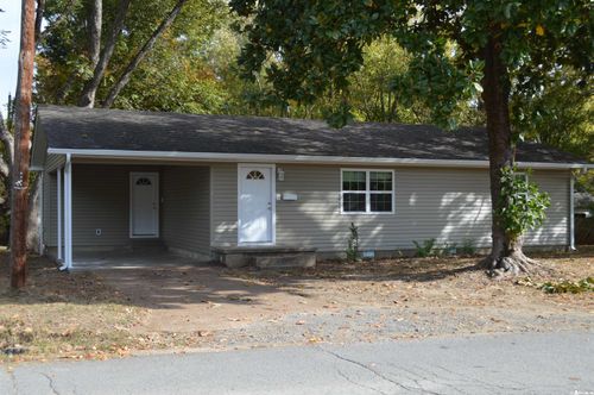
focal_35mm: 42
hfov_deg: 46.5
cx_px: 297
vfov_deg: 31.8
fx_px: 692
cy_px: 198
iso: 100
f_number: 6.3
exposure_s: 1/160
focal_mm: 28
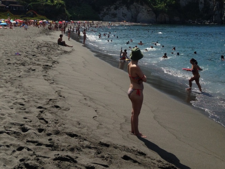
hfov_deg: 36.1
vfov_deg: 27.0
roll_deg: +1.0
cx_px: 90
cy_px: 36
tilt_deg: -2.1
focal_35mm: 53
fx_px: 344
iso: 50
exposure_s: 1/2169
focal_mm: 4.12
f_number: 2.4
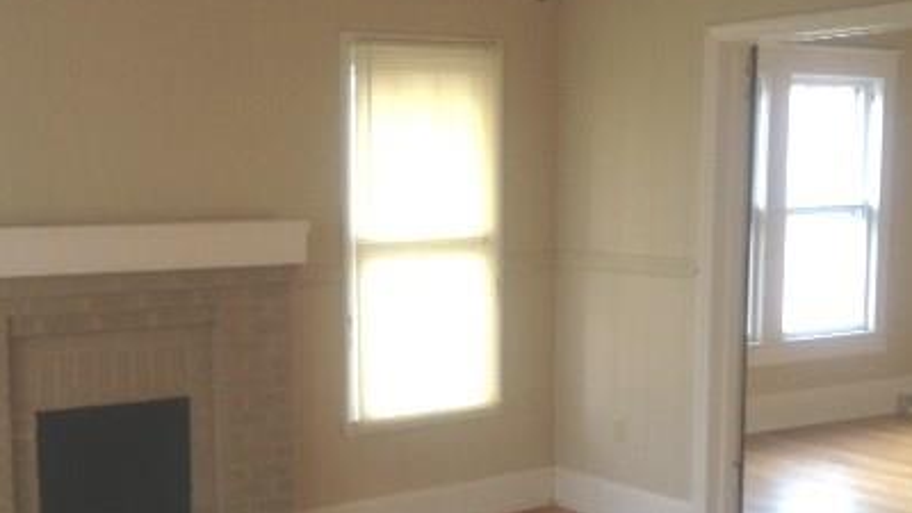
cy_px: 333
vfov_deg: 19.7
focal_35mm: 61
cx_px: 394
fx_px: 1475
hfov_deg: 34.3
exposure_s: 1/20
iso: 200
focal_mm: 4.28
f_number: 2.4
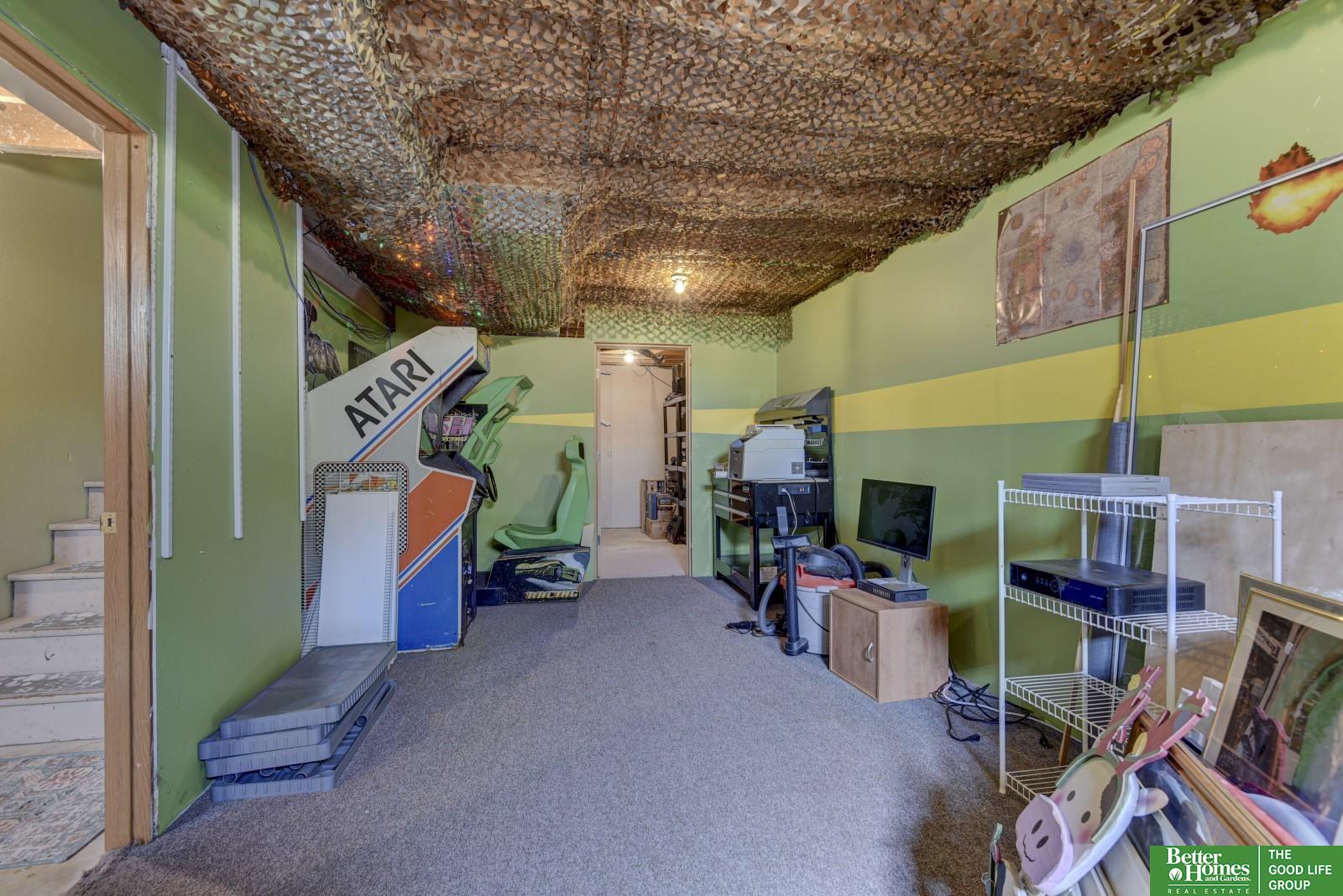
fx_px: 896
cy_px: 448
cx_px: 672
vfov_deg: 53.2
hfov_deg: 73.7
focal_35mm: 24
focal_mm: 24
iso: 400
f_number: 8
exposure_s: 1.3
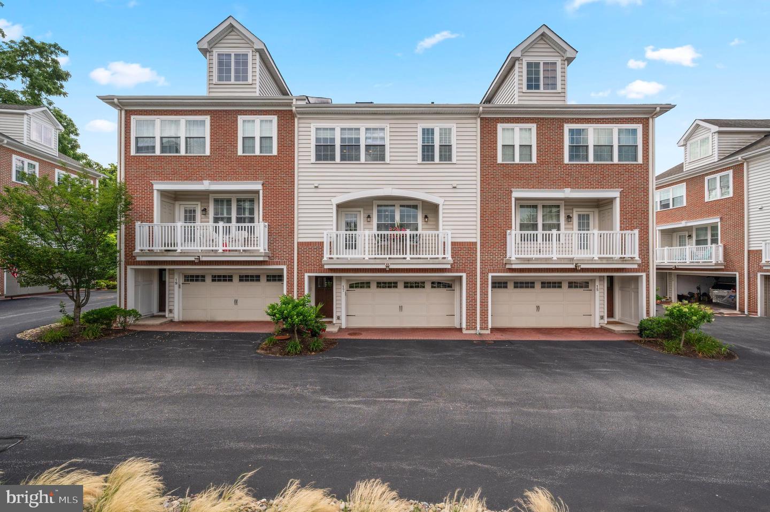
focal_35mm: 14
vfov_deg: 81.1
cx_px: 385
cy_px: 256
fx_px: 299
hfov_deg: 104.3
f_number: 8
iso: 500
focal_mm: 14
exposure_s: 1/320
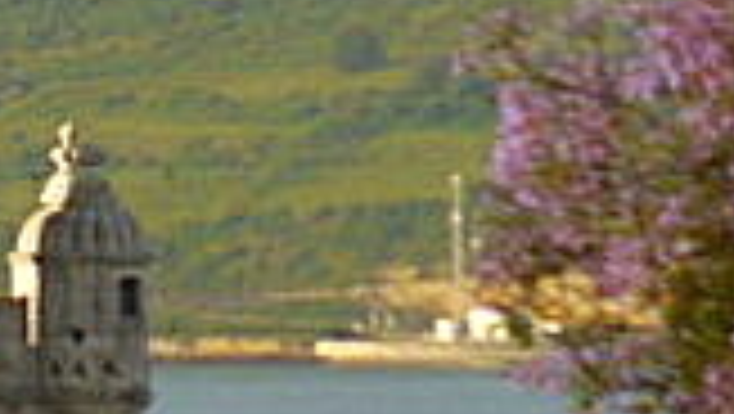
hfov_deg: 2.8
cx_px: -549
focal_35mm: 770
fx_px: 14999
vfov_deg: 1.6
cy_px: -432
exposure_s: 1/125
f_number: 6.3
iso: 100
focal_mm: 45
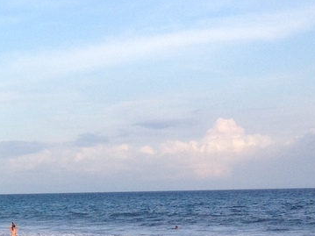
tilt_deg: -3.1
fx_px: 1064
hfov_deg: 15.6
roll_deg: +1.6
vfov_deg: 12.6
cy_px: 200
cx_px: -152
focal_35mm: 117
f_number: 2.4
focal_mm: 4.28
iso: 50
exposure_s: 1/849
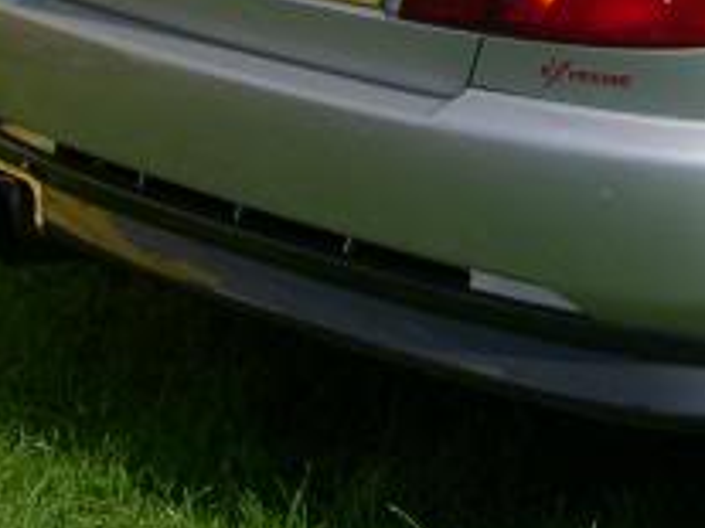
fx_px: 2992
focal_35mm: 147
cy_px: -48
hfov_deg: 12.7
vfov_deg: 10.0
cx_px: 1059
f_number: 7.6
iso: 100
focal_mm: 8
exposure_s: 1/279
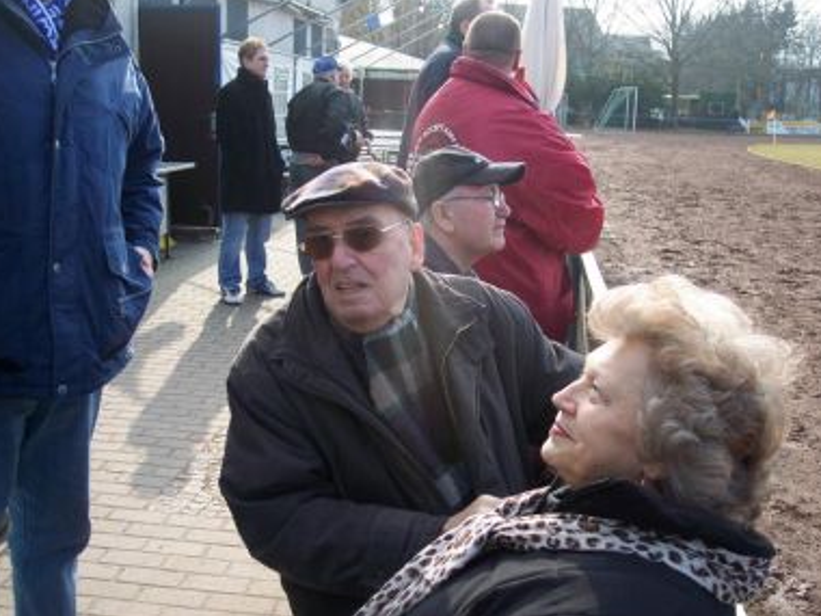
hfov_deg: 45.8
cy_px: 303
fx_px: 972
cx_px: 419
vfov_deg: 35.1
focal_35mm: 41
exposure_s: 1/350
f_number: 3.4
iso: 100
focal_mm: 8
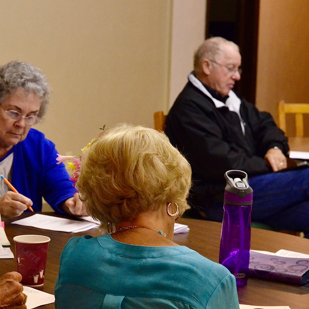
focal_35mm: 122
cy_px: 143
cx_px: 55
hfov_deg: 14.2
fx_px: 1232
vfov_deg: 14.3
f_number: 5
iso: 3200
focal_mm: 50
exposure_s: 1/200
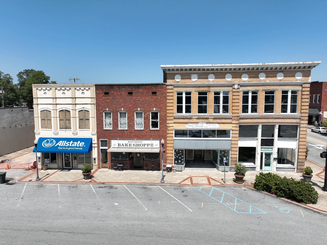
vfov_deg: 56.8
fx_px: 227
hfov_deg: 71.6
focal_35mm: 24
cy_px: 122
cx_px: 164
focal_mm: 12.29
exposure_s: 1/1600
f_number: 2.8
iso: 100
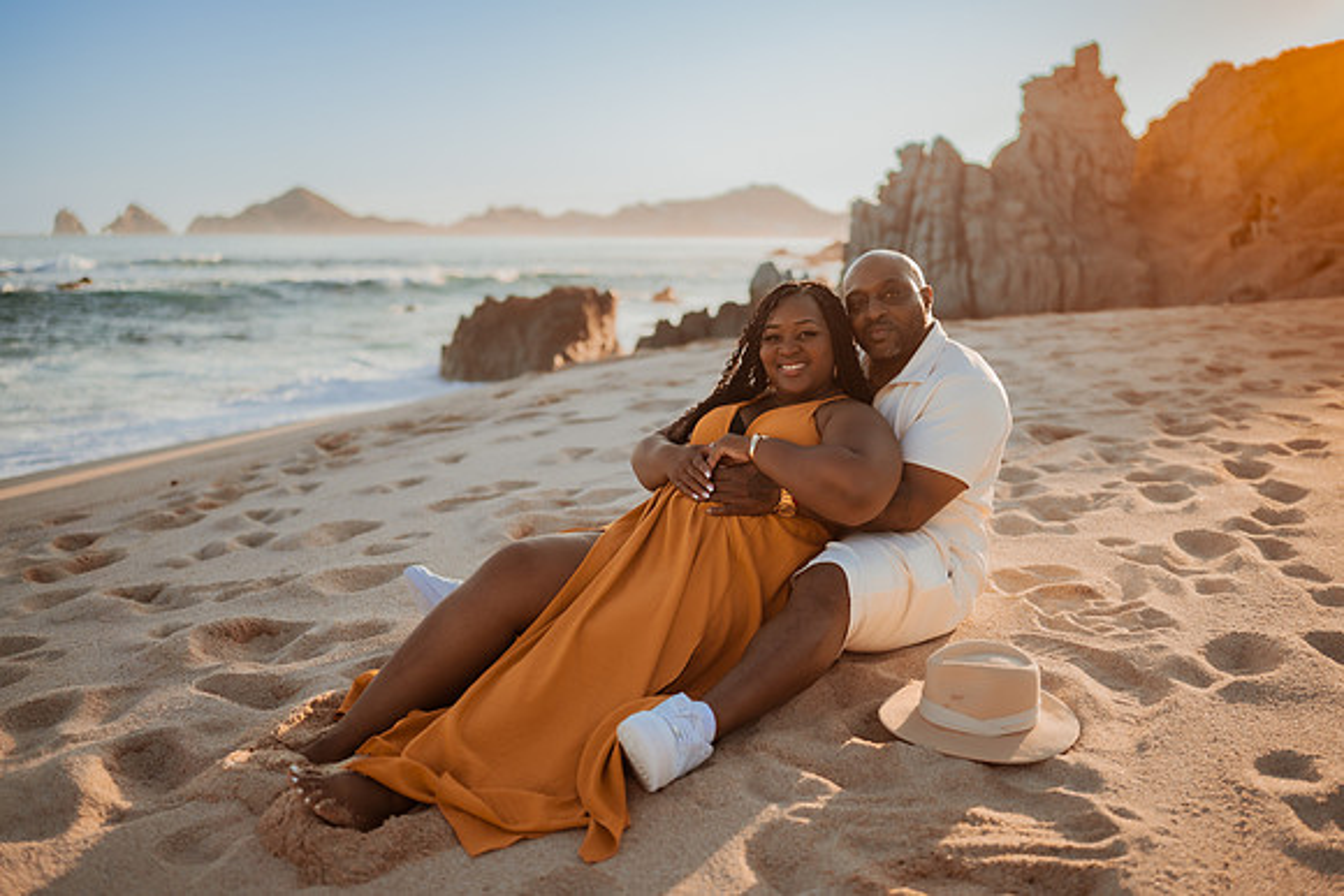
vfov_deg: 37.9
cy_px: 448
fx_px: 1307
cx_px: 672
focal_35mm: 35
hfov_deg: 54.4
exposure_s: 1/1600
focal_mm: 35
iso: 100
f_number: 1.8
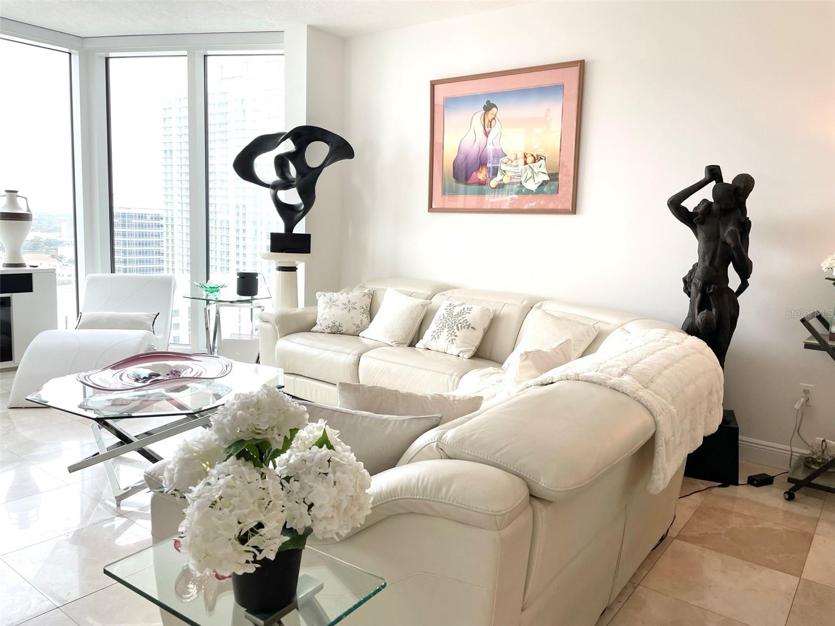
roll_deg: -2.5
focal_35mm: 26
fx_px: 627
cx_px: 418
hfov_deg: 67.3
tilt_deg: -7.3
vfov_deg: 53.1
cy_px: 313
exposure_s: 1/111
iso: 50
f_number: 1.6
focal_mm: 4.2
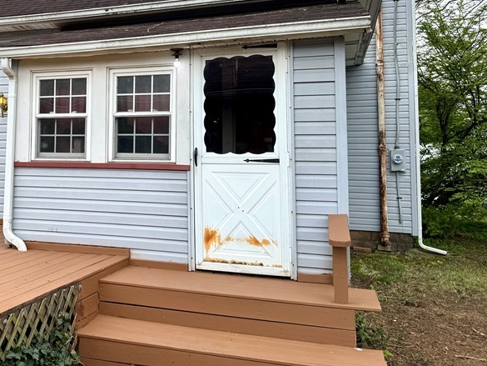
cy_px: 114
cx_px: 65
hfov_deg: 41.8
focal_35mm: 42
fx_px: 591
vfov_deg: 34.0
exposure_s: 1/1923
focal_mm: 6.76
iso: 80
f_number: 1.78
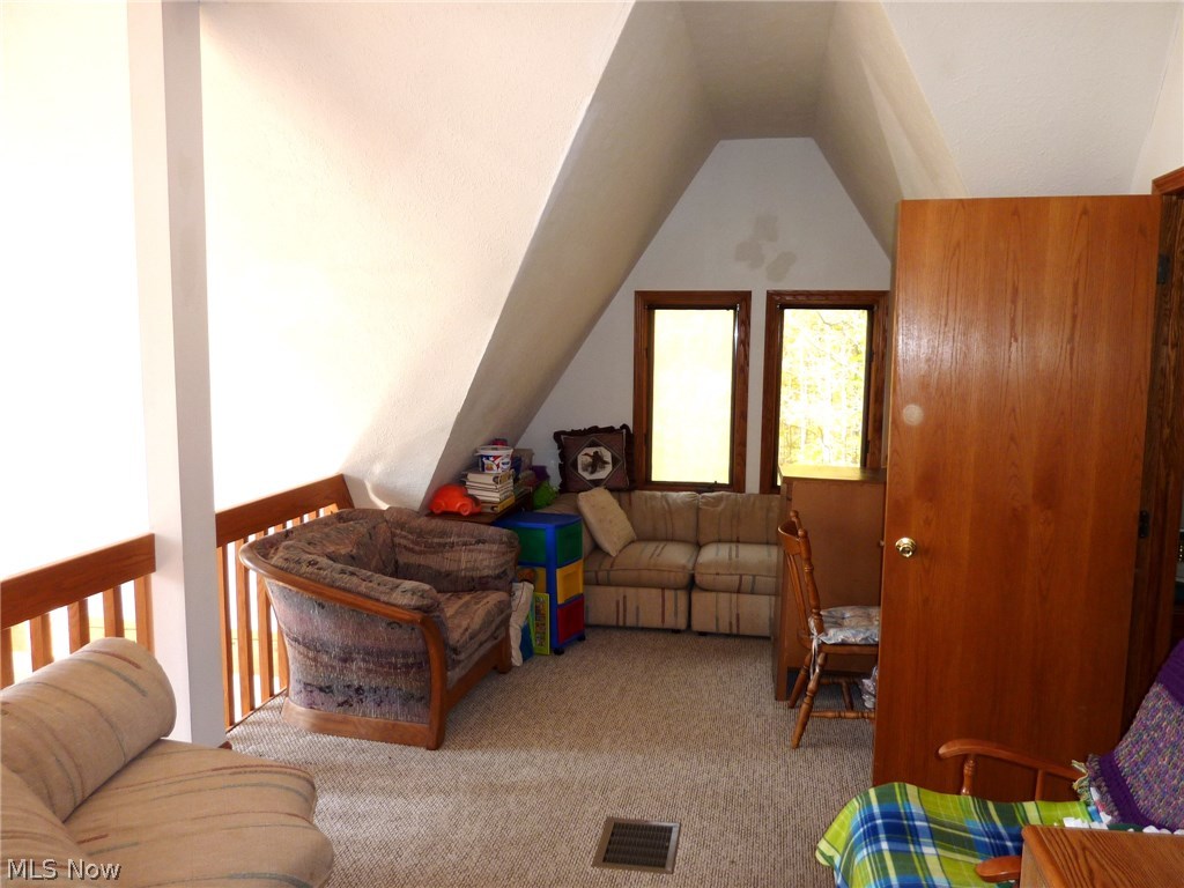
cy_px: 444
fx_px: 855
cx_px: 592
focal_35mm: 25
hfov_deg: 69.4
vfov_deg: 54.9
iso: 100
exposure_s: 1/30
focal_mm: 4.1
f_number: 3.3
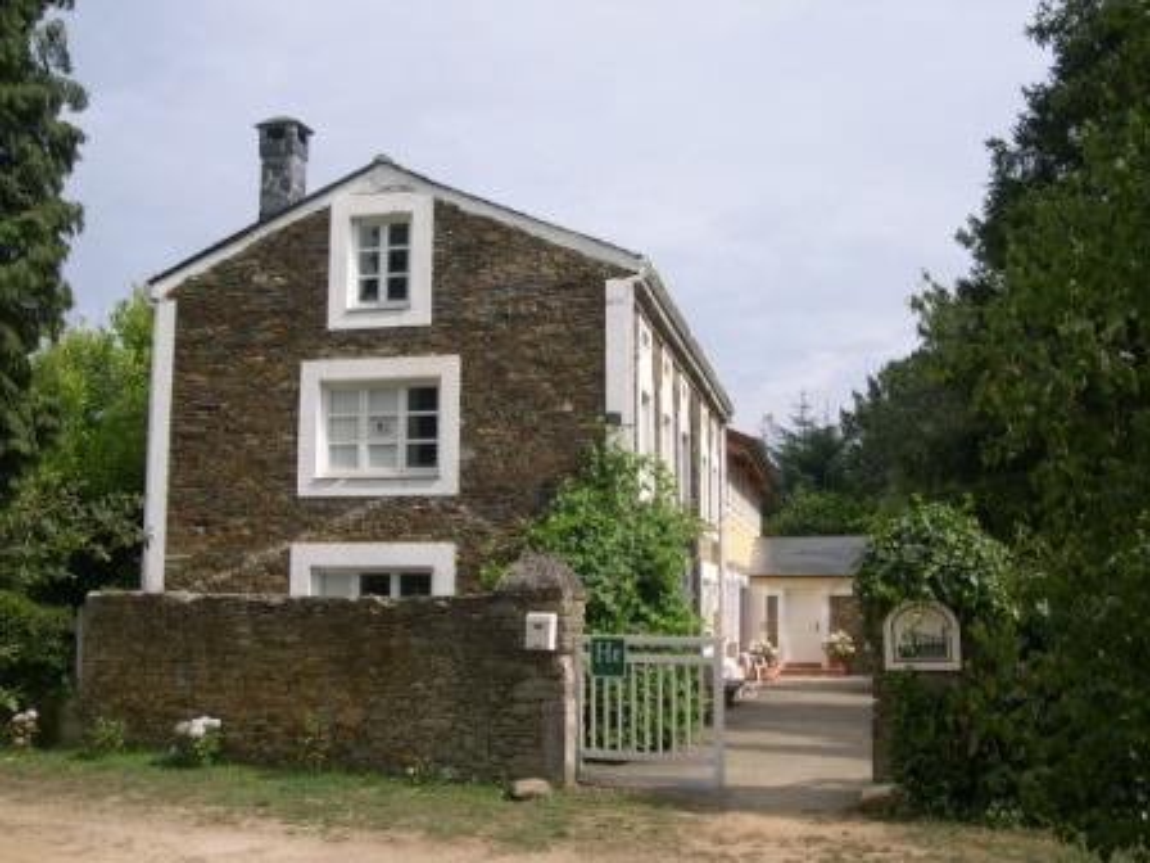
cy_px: 432
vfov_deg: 37.7
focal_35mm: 38
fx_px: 1262
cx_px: 575
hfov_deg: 49.0
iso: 100
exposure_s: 1/192
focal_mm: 8
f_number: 7.6
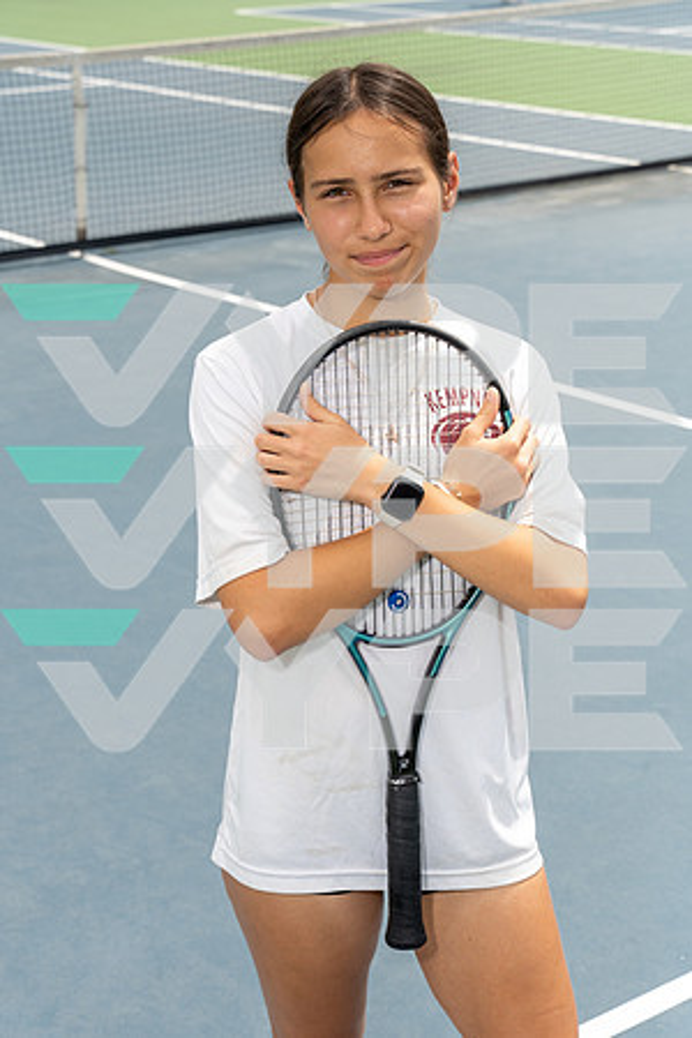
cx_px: 346
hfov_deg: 19.5
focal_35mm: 70
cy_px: 519
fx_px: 2018
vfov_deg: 28.8
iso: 100
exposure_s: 1/250
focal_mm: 70
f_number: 8
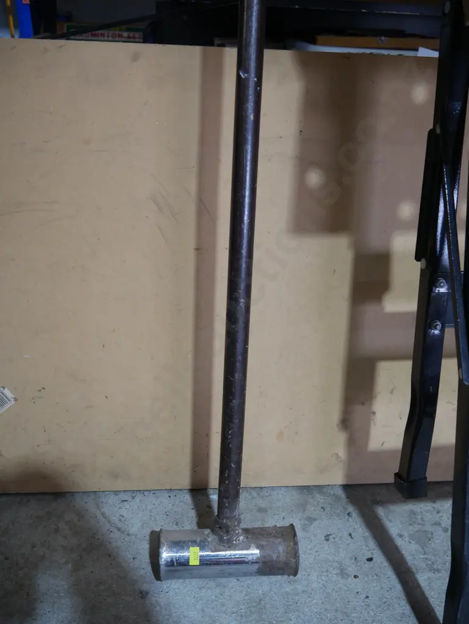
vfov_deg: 63.4
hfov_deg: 49.8
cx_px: 234
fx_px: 505
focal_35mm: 28
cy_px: 312
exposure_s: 1/60
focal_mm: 14
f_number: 3.5
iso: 500
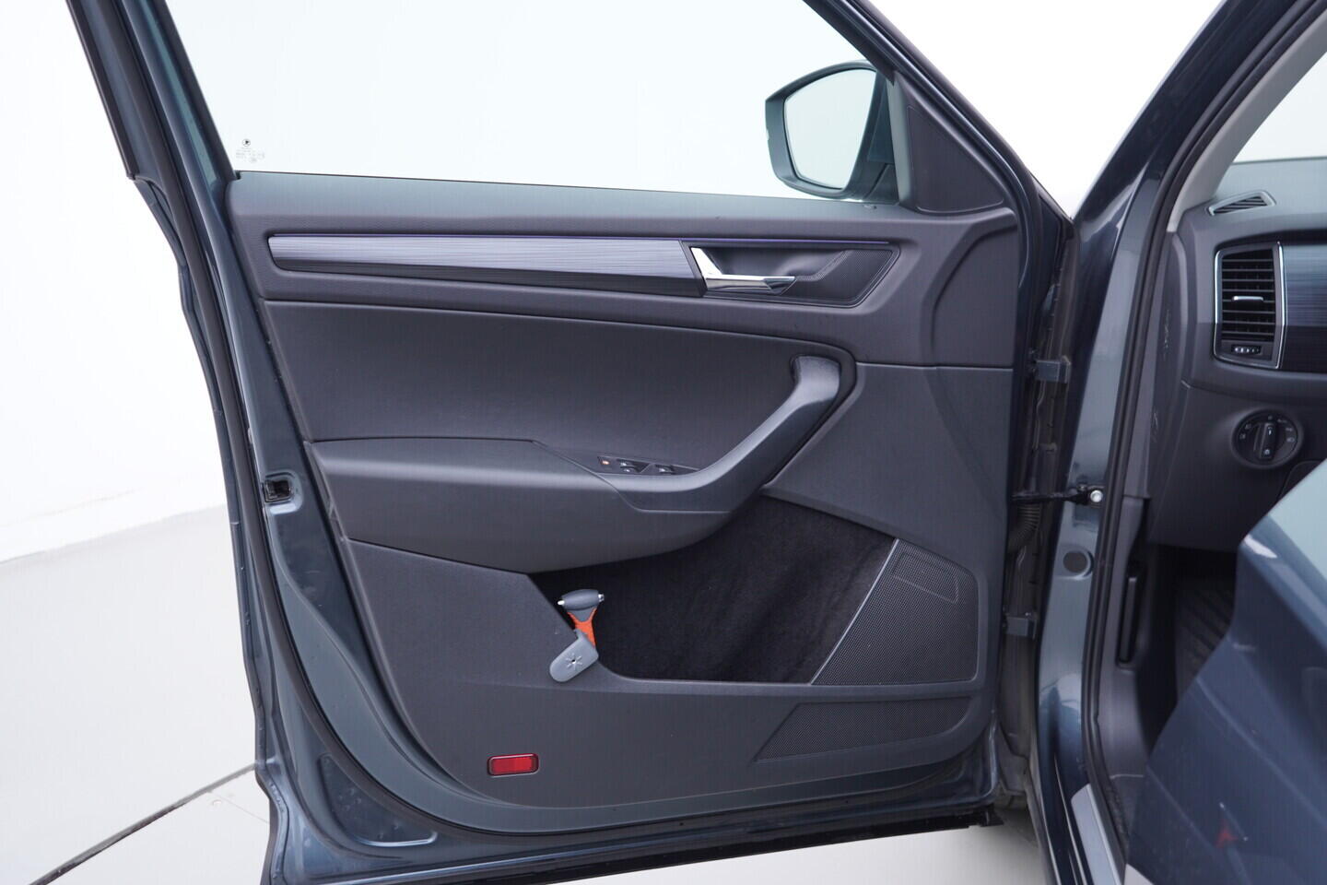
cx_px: 664
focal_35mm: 36
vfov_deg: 36.9
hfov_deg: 53.1
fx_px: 1327
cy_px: 442
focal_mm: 24
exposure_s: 1/40
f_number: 2.8
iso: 125
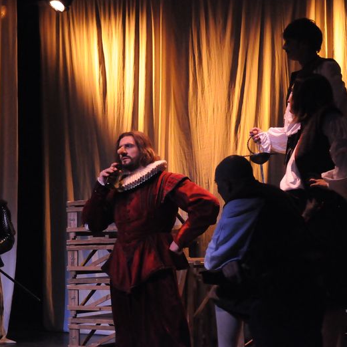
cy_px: 173
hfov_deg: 22.2
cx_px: 145
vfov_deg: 22.2
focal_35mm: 78
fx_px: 885
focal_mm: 40
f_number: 4.5
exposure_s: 1/100
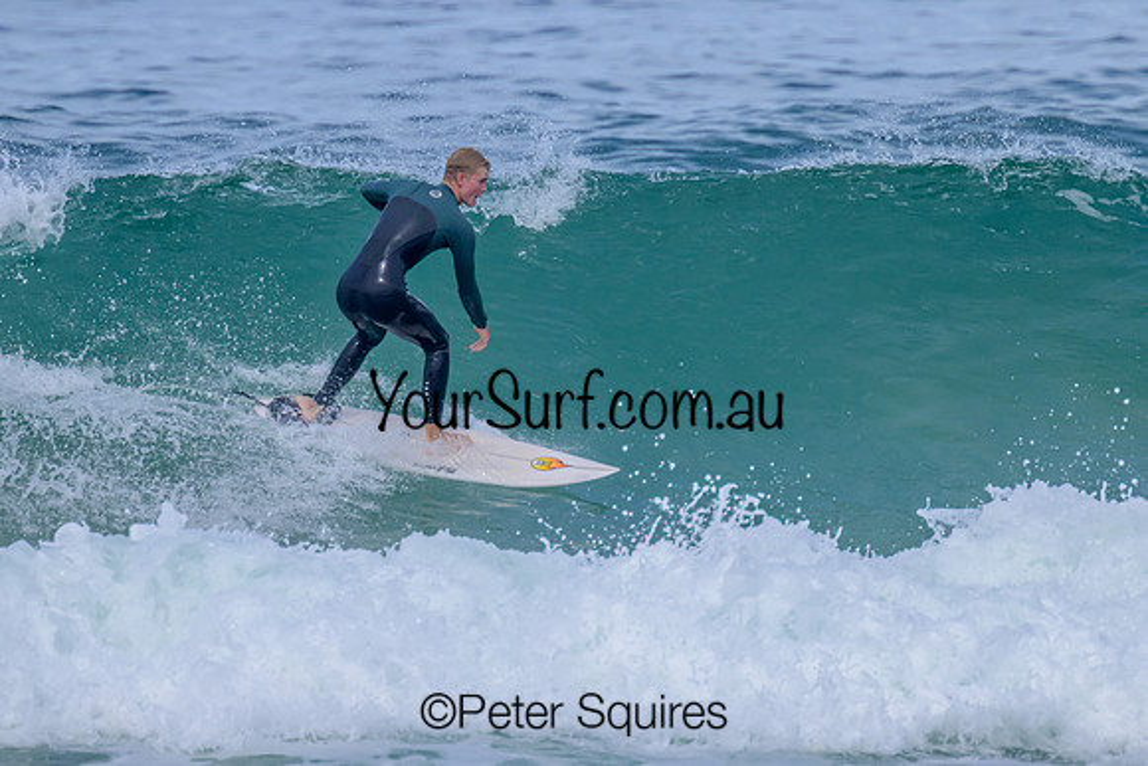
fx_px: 34340
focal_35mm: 1077
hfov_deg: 1.9
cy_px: 334
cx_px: 539
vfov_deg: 1.3
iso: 800
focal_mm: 800
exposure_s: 1/2000
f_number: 11
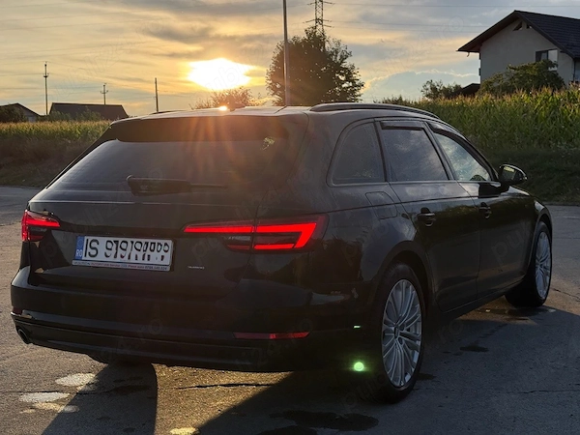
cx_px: 290
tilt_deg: -3.5
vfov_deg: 30.3
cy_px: 218
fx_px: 804
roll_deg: +2.1
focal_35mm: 48
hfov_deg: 39.7
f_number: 1.78
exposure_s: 1/1795
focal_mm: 6.76
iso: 100
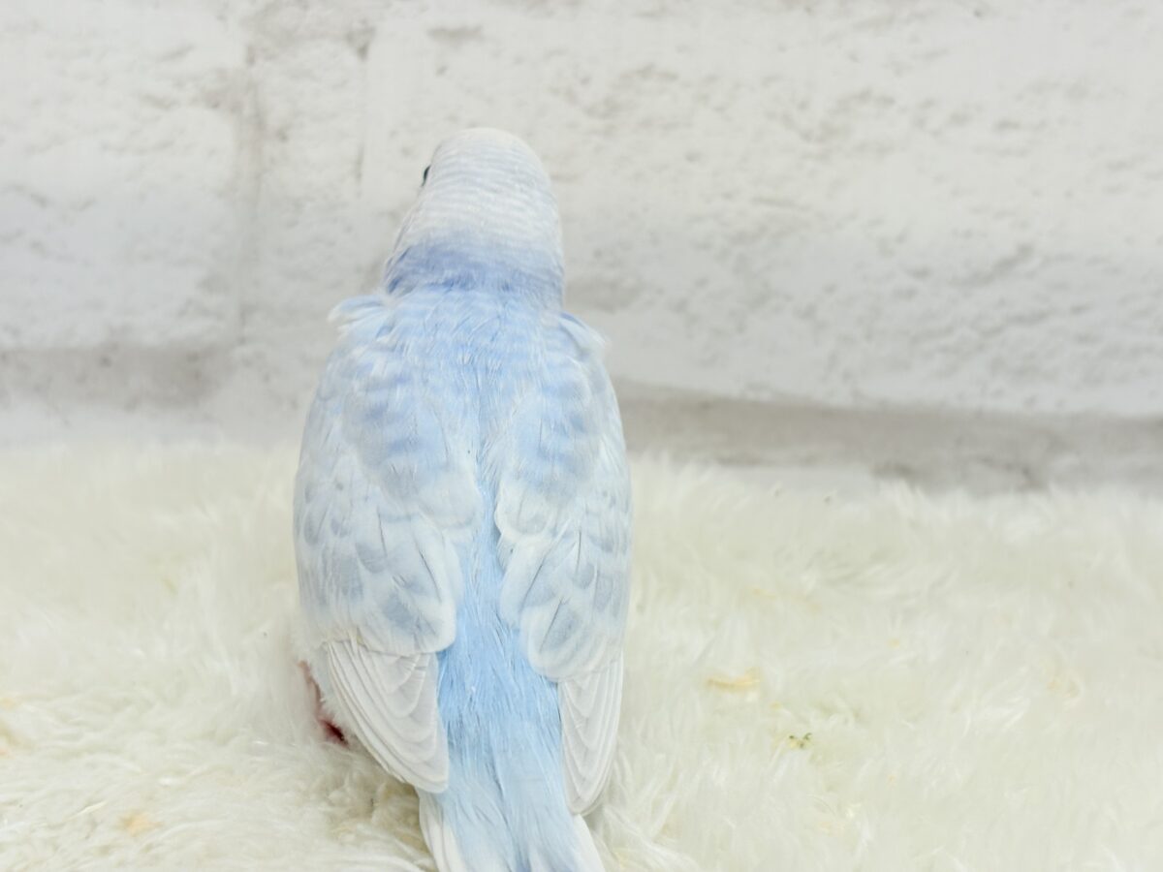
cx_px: 582
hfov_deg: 36.8
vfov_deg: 28.0
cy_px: 436
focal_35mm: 52
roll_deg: -3.3
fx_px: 1747
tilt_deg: -17.7
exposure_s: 1/100
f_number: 1.6
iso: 64
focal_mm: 5.96
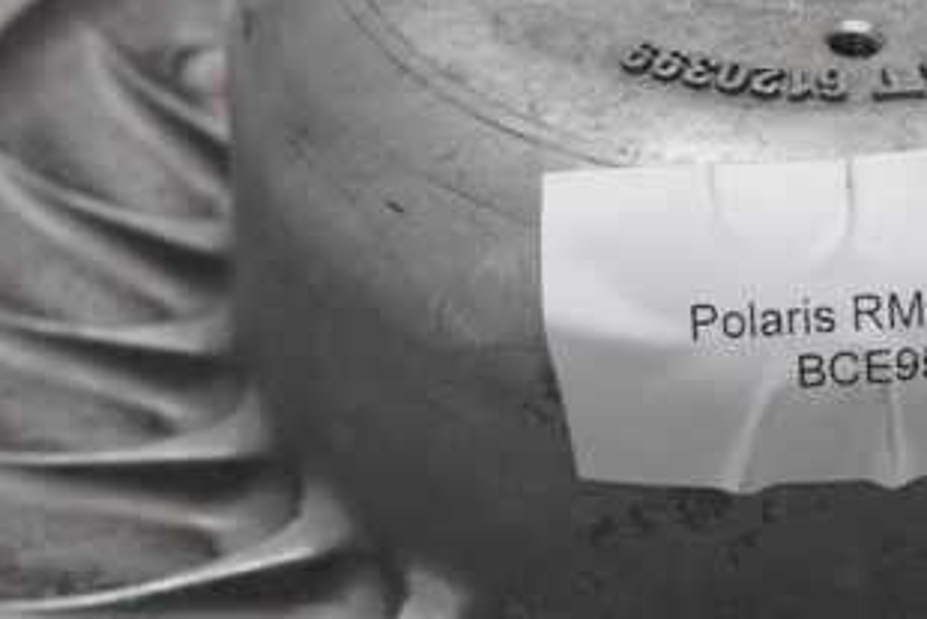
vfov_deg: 13.8
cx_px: 834
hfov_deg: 20.2
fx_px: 2550
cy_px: 420
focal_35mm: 99
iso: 160
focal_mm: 20
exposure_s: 1/60
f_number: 4
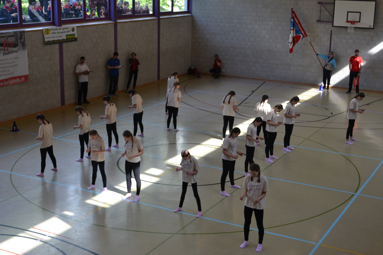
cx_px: 193
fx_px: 542
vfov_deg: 26.5
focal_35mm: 51
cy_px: 123
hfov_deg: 38.9
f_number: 5.6
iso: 400
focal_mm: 32
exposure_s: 1/125
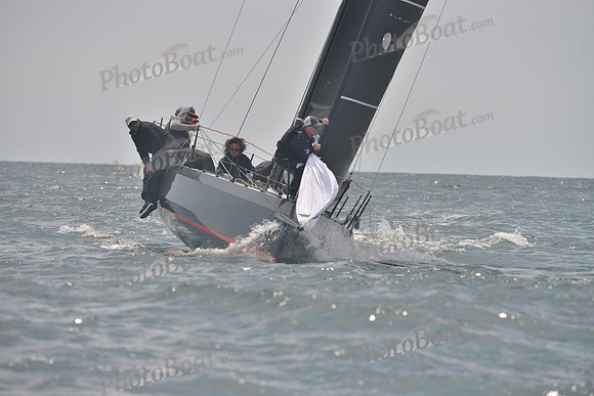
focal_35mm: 240
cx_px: 297
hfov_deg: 8.6
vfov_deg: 5.7
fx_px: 3961
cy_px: 198
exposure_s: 1/1250
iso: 280
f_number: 8
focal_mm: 240
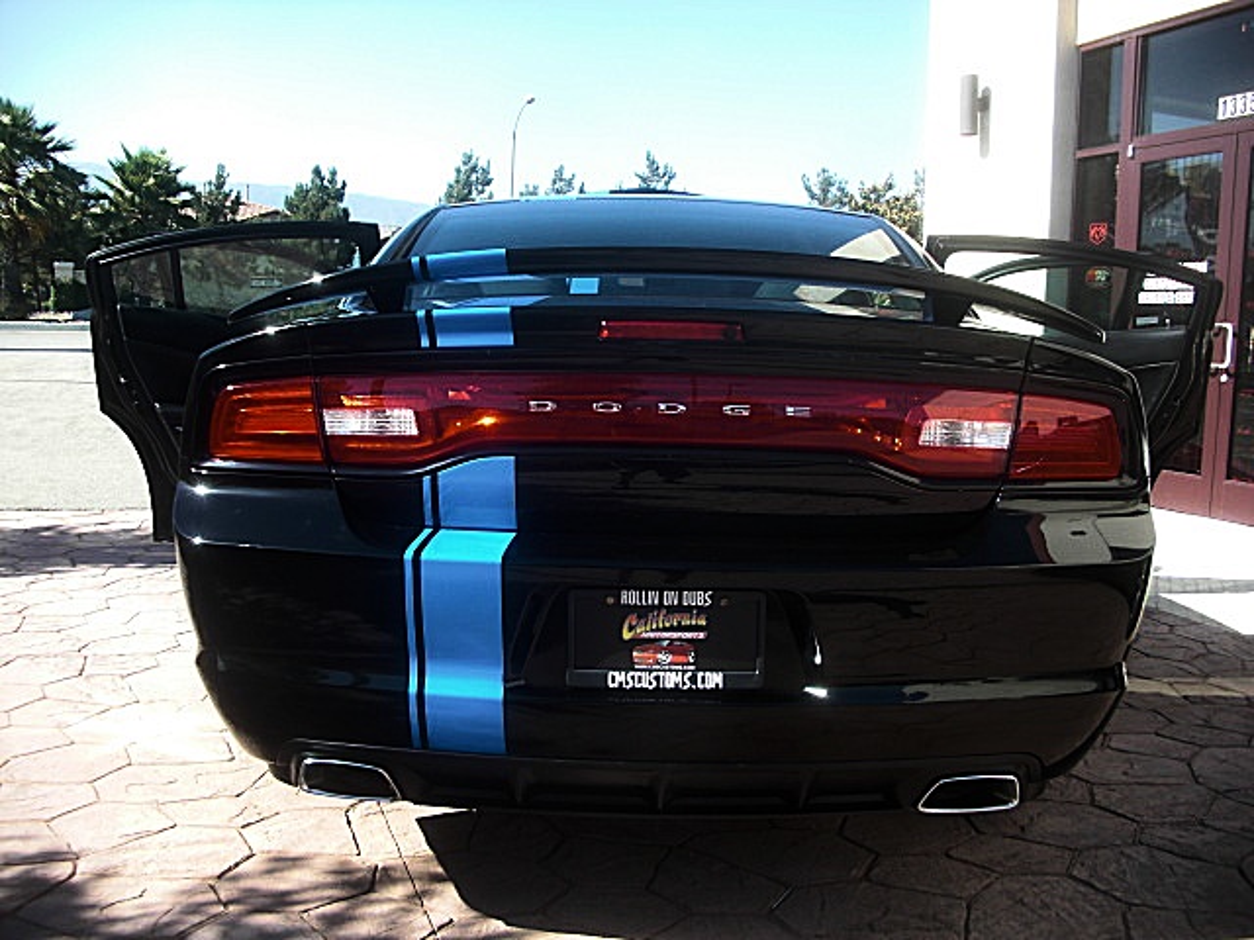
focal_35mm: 36
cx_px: 627
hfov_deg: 51.4
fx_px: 1304
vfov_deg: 39.7
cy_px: 470
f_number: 2.8
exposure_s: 1/250
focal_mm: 6.3
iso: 50
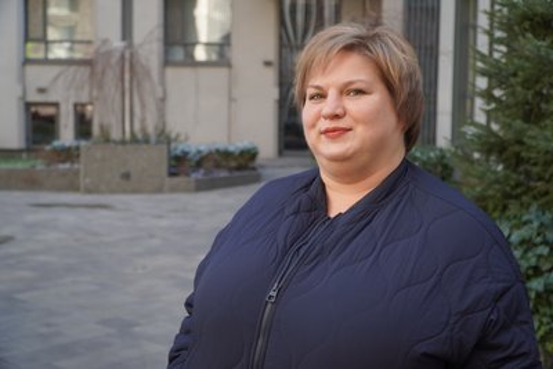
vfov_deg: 28.1
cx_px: 276
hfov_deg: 41.1
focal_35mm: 48
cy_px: 184
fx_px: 738
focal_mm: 32
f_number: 4
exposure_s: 1/160
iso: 250
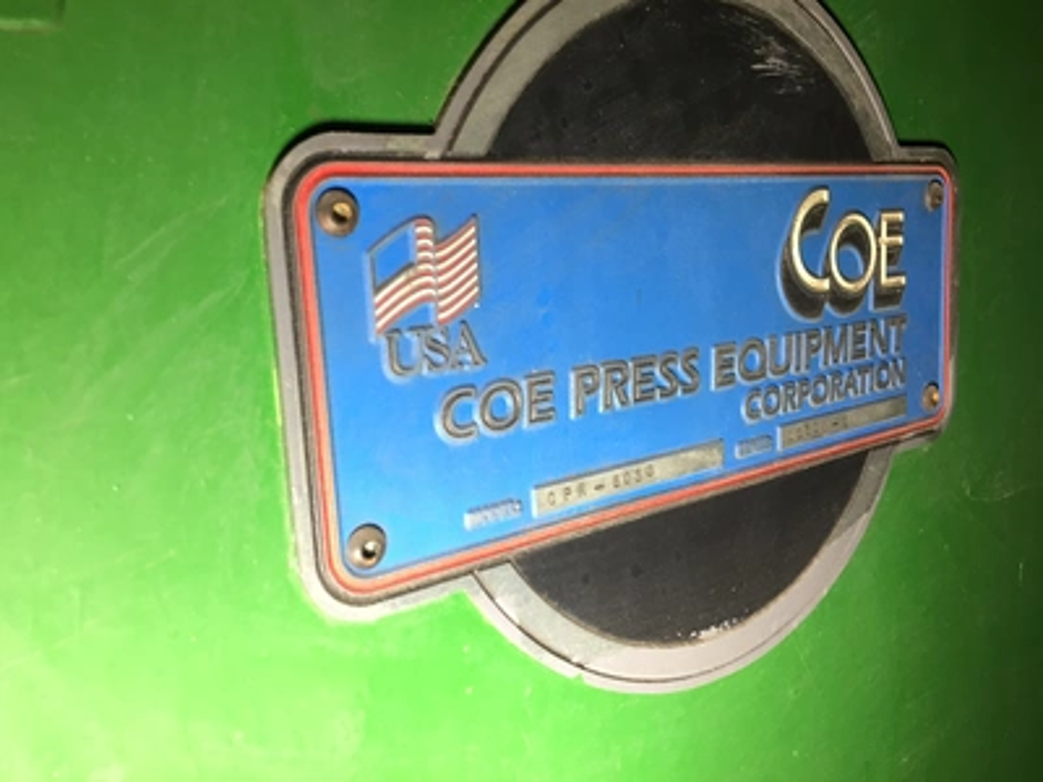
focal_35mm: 29
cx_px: 522
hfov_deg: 61.7
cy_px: 391
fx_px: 874
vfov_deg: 48.2
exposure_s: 1/30
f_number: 2.2
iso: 40
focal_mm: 4.15
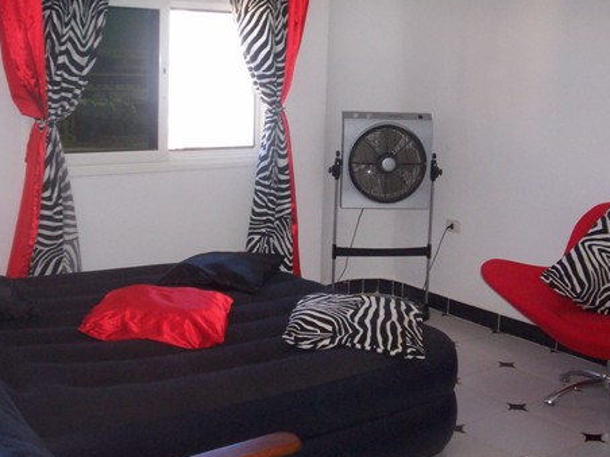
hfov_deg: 37.5
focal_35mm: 51
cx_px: 290
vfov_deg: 28.5
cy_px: 181
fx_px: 899
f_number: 4.5
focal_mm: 5.9
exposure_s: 1/64
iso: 140
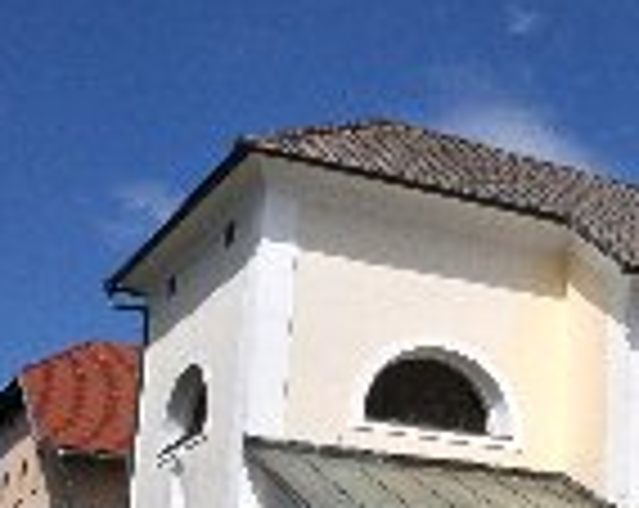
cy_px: 288
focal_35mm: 71
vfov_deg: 21.5
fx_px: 1340
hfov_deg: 25.5
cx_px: 637
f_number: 16
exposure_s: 1/1000
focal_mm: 16
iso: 400
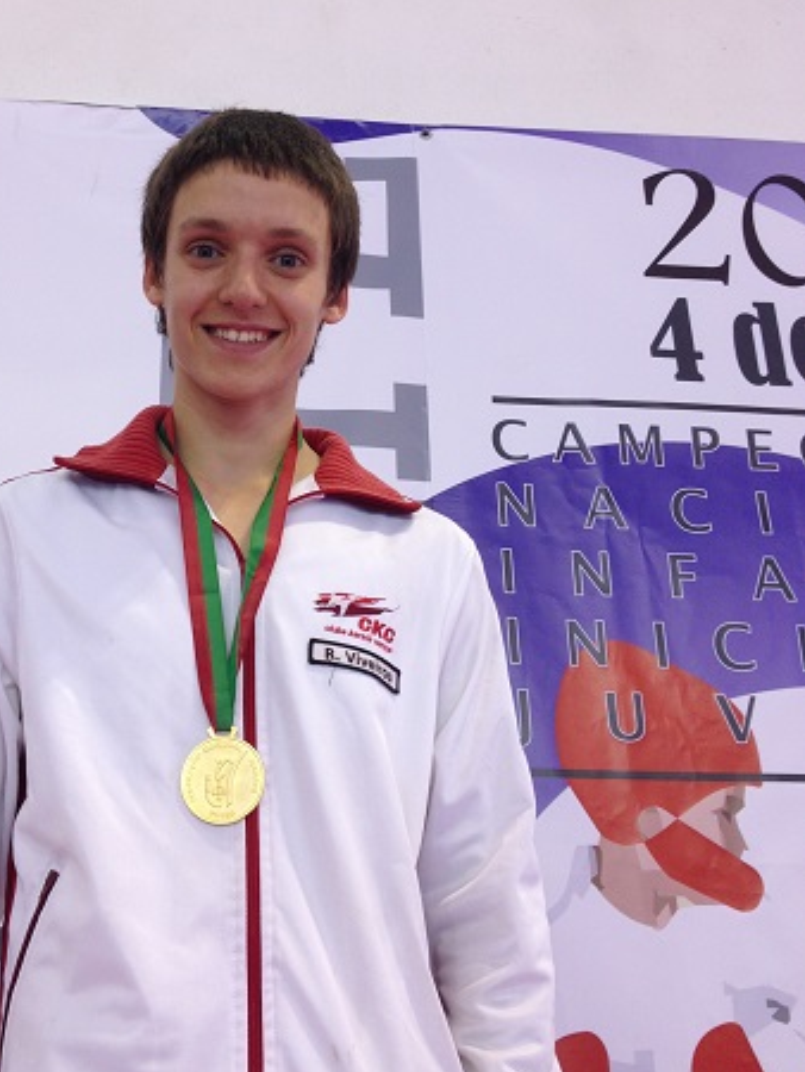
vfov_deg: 42.8
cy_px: 441
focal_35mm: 44
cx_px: 272
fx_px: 1363
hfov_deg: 32.6
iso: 50
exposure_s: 1/20
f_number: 2.4
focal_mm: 4.13
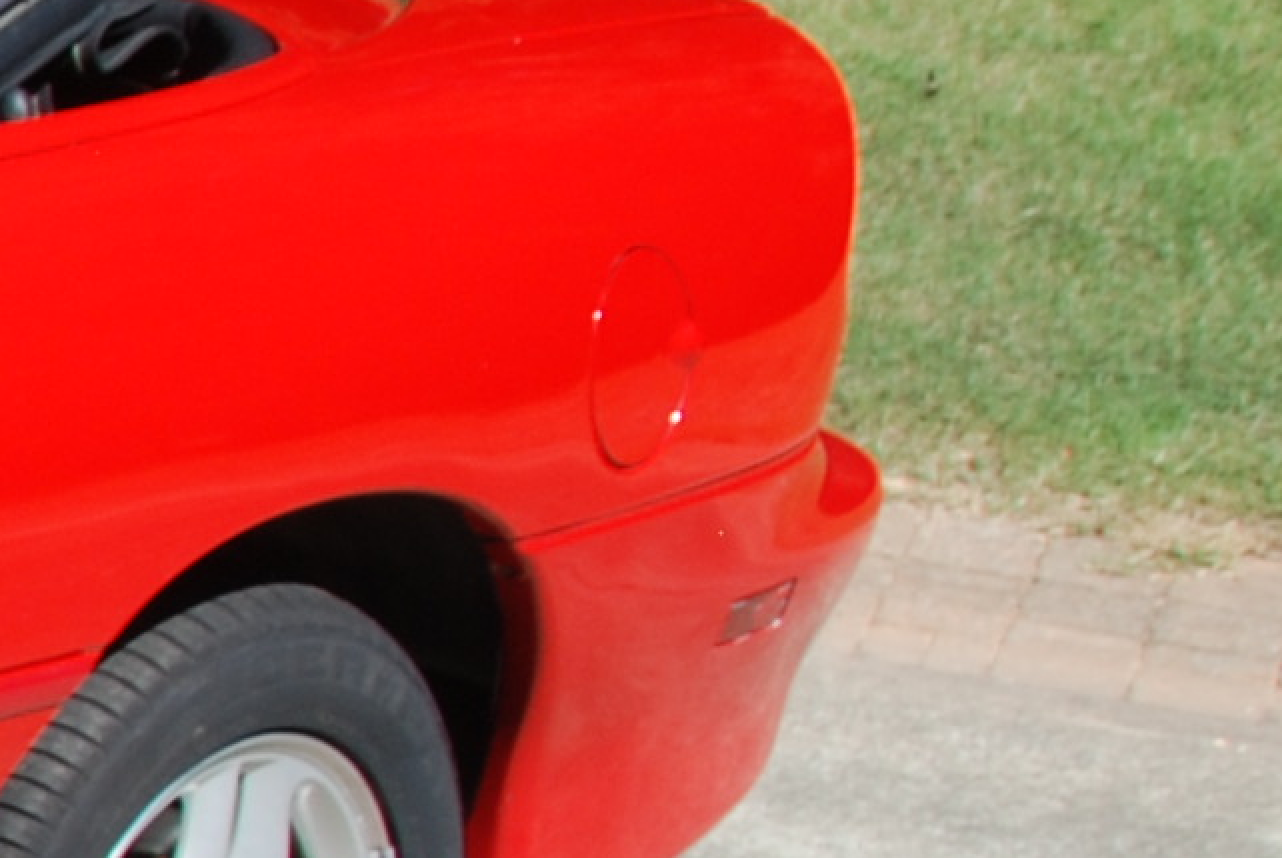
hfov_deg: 9.9
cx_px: -2384
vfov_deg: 8.4
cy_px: 1046
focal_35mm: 163
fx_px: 5811
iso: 100
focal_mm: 18
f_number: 7.1
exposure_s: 1/200
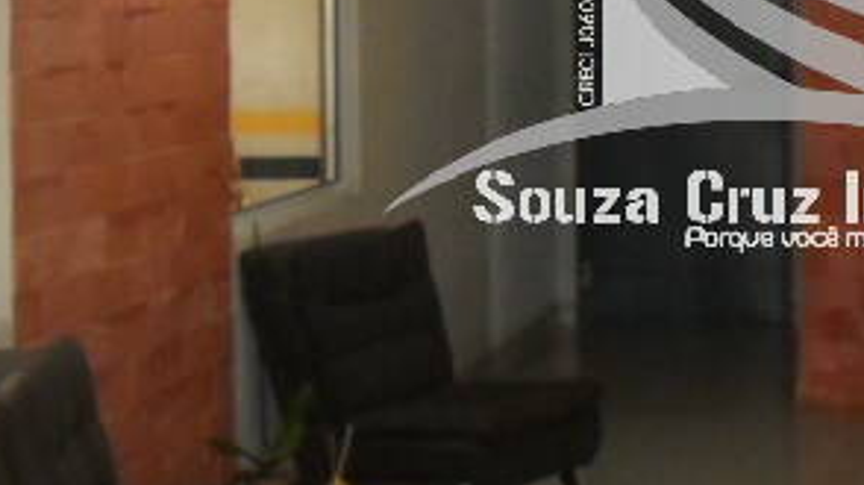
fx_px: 2175
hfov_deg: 22.0
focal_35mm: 95
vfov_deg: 12.6
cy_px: 24
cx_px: 758
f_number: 2.5
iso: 200
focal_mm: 4.5
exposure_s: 1/30
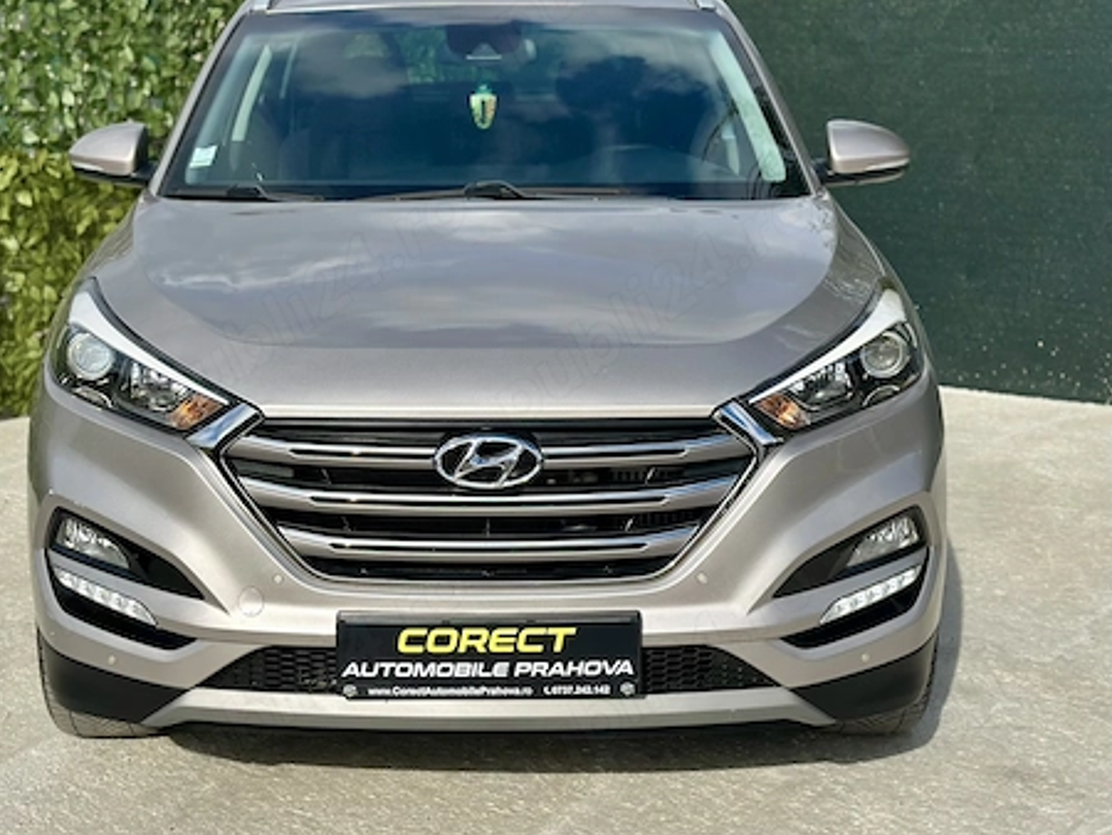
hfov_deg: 30.2
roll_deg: +0.8
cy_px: 334
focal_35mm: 64
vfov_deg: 22.9
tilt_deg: -8.8
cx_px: 479
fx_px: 2057
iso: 80
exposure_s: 1/4016
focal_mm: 6.86
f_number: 1.78
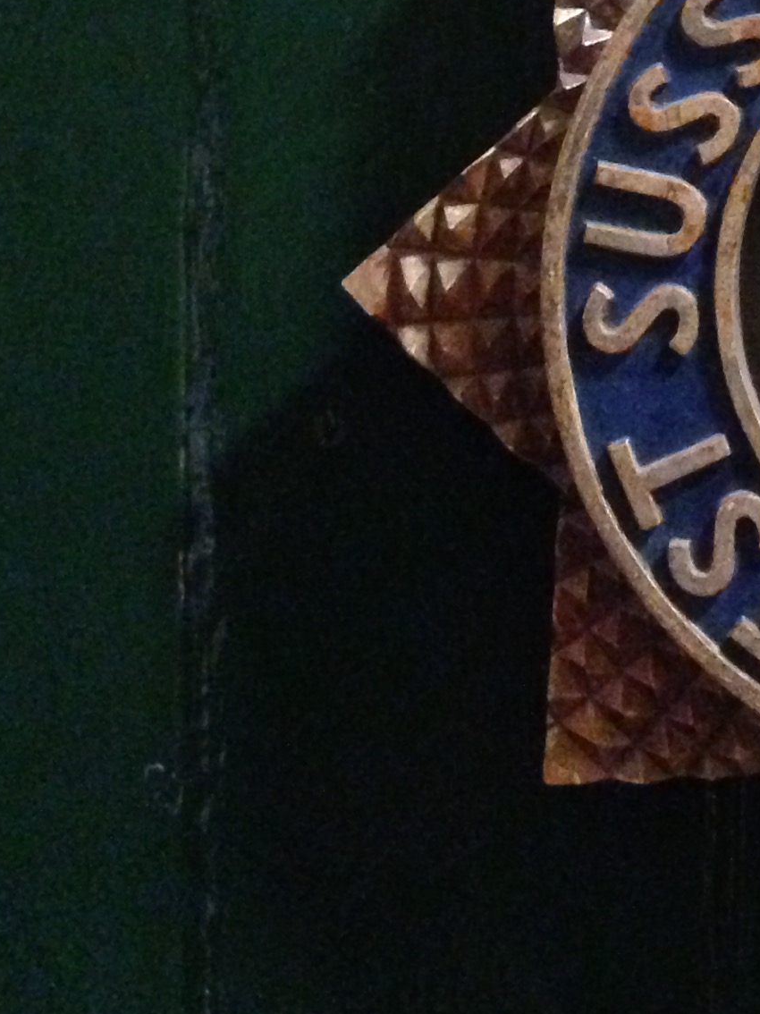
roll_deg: -1.1
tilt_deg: -3.7
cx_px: 1083
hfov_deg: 14.6
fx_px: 2782
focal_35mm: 95
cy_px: 139
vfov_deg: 20.3
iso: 800
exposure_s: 1/15
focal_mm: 4.12
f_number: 2.4
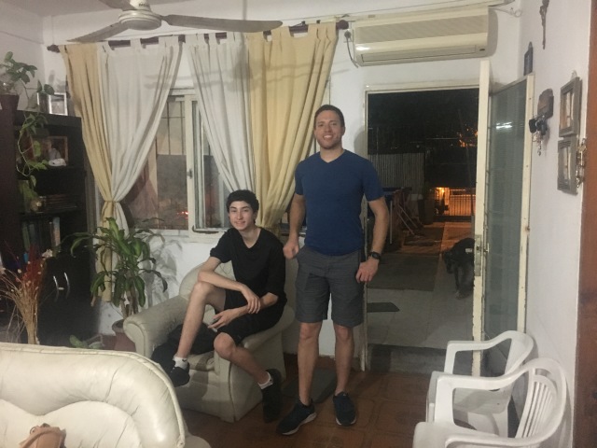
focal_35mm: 29
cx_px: 298
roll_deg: +0.8
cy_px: 224
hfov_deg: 61.7
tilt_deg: -5.1
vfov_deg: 48.2
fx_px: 500
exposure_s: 1/17
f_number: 2.2
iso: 640
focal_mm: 4.15
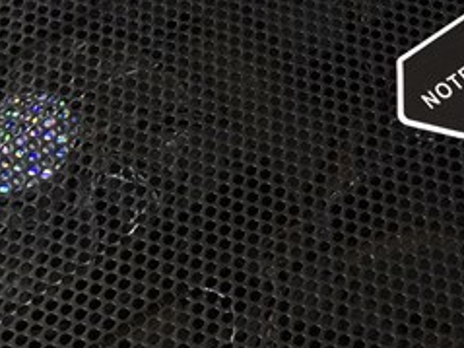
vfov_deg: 15.2
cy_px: 111
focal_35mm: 97
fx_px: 1300
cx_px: 641
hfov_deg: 18.5
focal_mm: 4.15
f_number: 2.2
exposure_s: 1/17
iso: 50
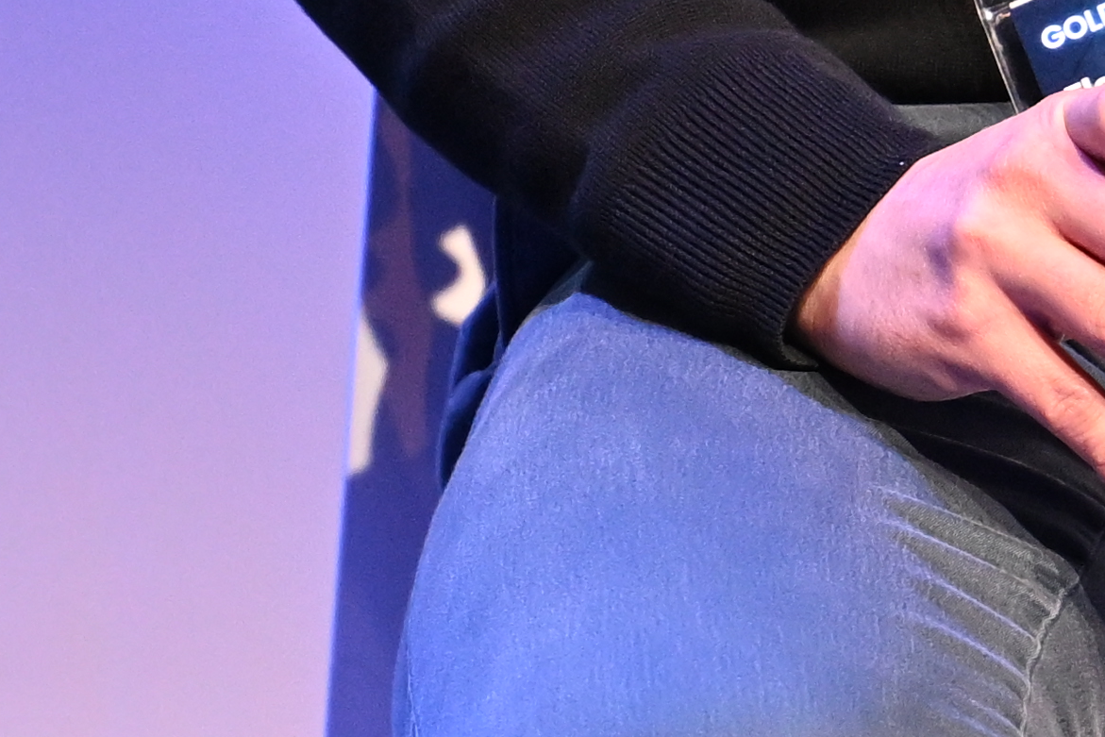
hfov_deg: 2.4
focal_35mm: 846
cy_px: -107
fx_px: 25969
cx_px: -1131
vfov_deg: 1.6
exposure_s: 1/200
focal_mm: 120
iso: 1600
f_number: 2.8
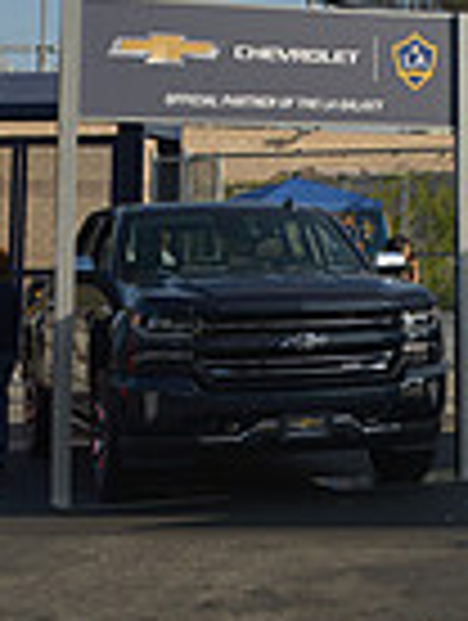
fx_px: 1743
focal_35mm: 97
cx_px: 706
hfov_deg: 14.3
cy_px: 43
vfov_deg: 19.8
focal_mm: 24
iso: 200
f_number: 4.5
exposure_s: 1/2500
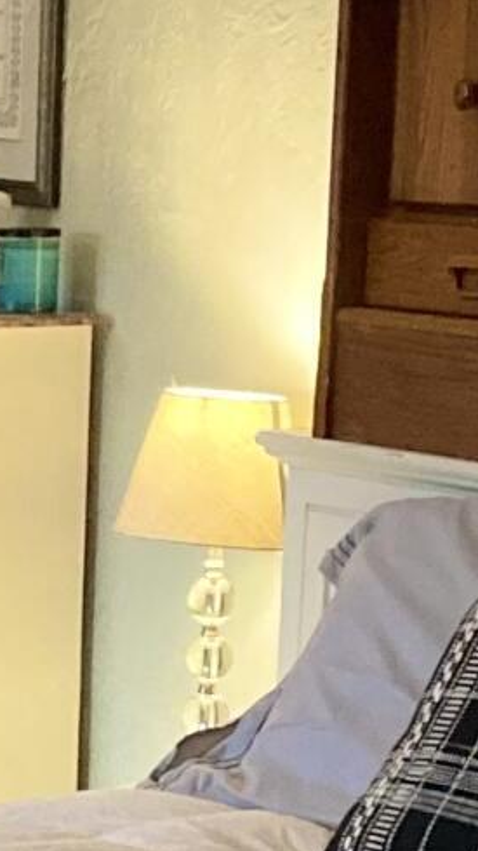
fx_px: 4214
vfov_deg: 11.4
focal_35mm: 187
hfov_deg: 6.3
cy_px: 785
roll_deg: -2.5
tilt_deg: -8.6
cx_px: -447
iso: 200
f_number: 1.8
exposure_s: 1/60
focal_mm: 3.99
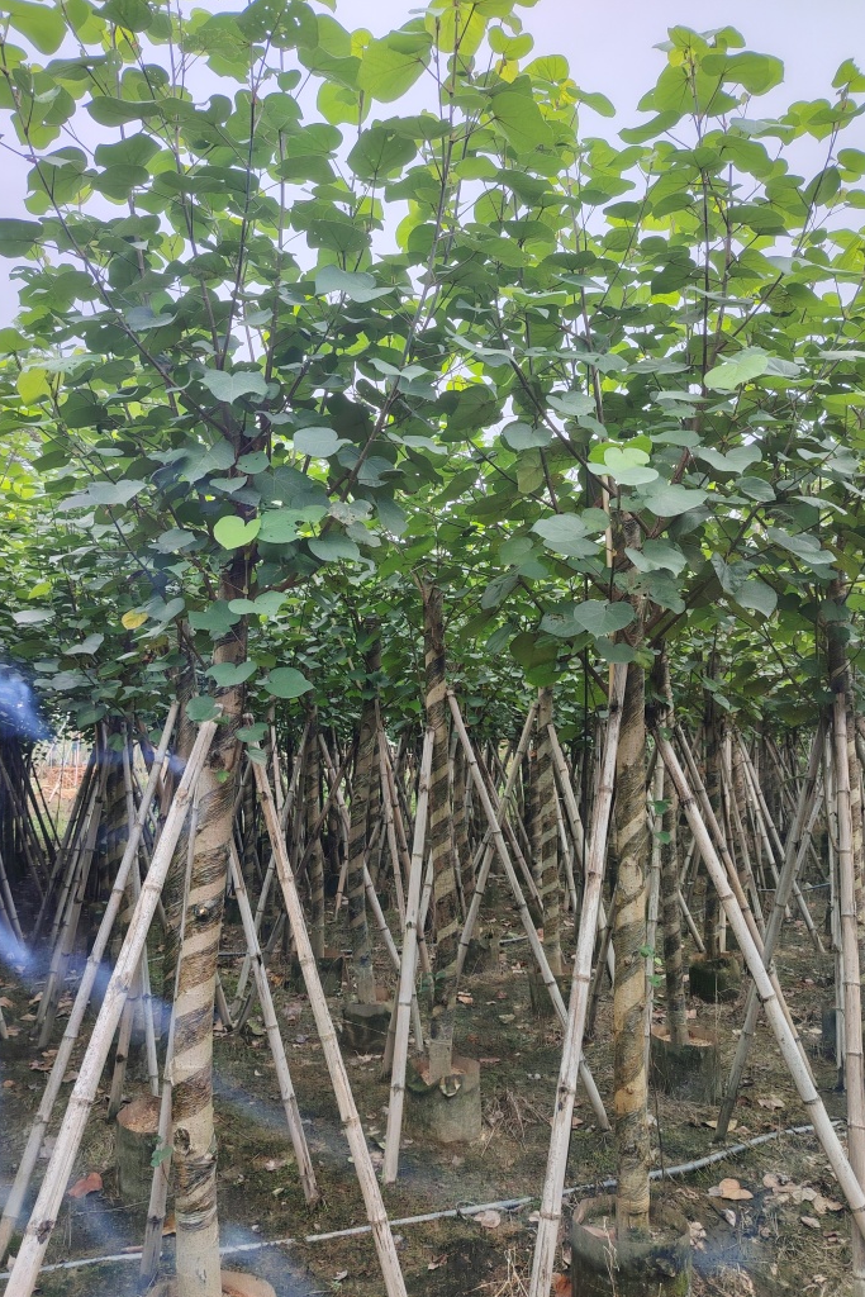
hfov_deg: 49.6
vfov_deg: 69.4
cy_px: 673
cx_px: 412
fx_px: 937
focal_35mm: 26
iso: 100
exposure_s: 1/241
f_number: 1.75
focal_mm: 5.25
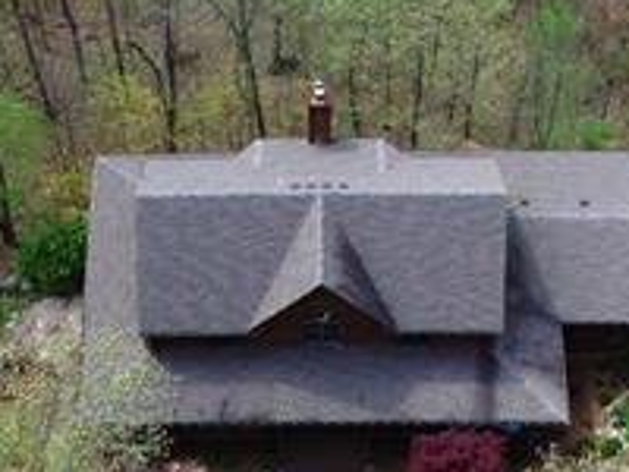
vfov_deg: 19.6
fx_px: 1163
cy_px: 727
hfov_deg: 30.3
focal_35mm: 64
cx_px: 324
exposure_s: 1/532
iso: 100
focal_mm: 3.61
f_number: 2.8
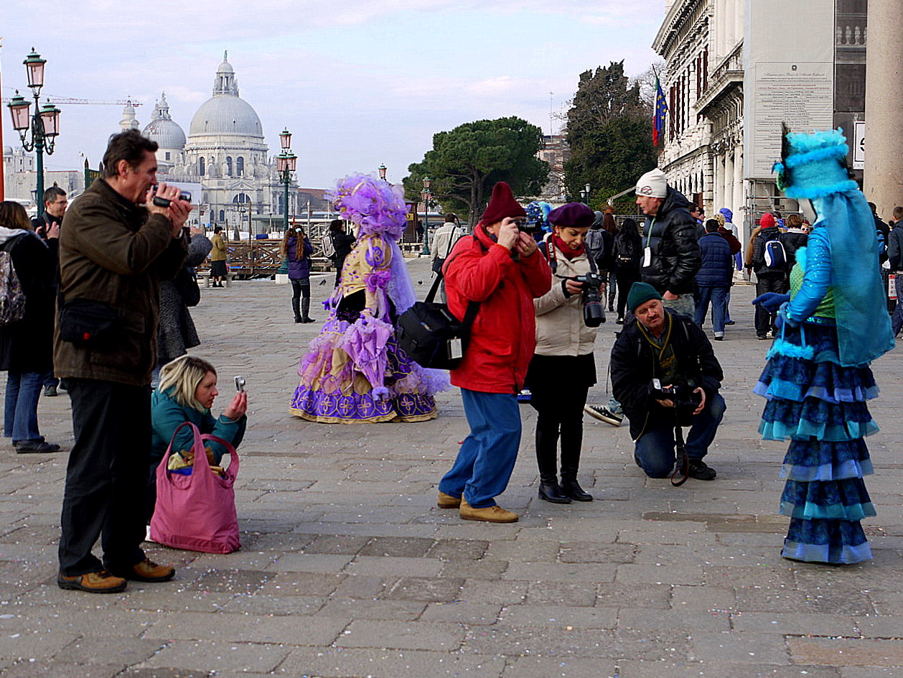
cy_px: 340
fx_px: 1539
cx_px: 449
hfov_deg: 32.7
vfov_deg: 24.8
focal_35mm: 59
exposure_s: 1/160
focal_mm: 29
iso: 100
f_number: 5.2
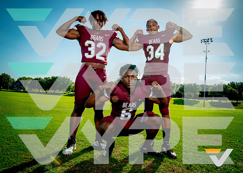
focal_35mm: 25
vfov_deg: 53.2
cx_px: 127
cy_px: 86
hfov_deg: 70.0
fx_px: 173
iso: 100
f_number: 11
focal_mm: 24
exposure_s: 1/125
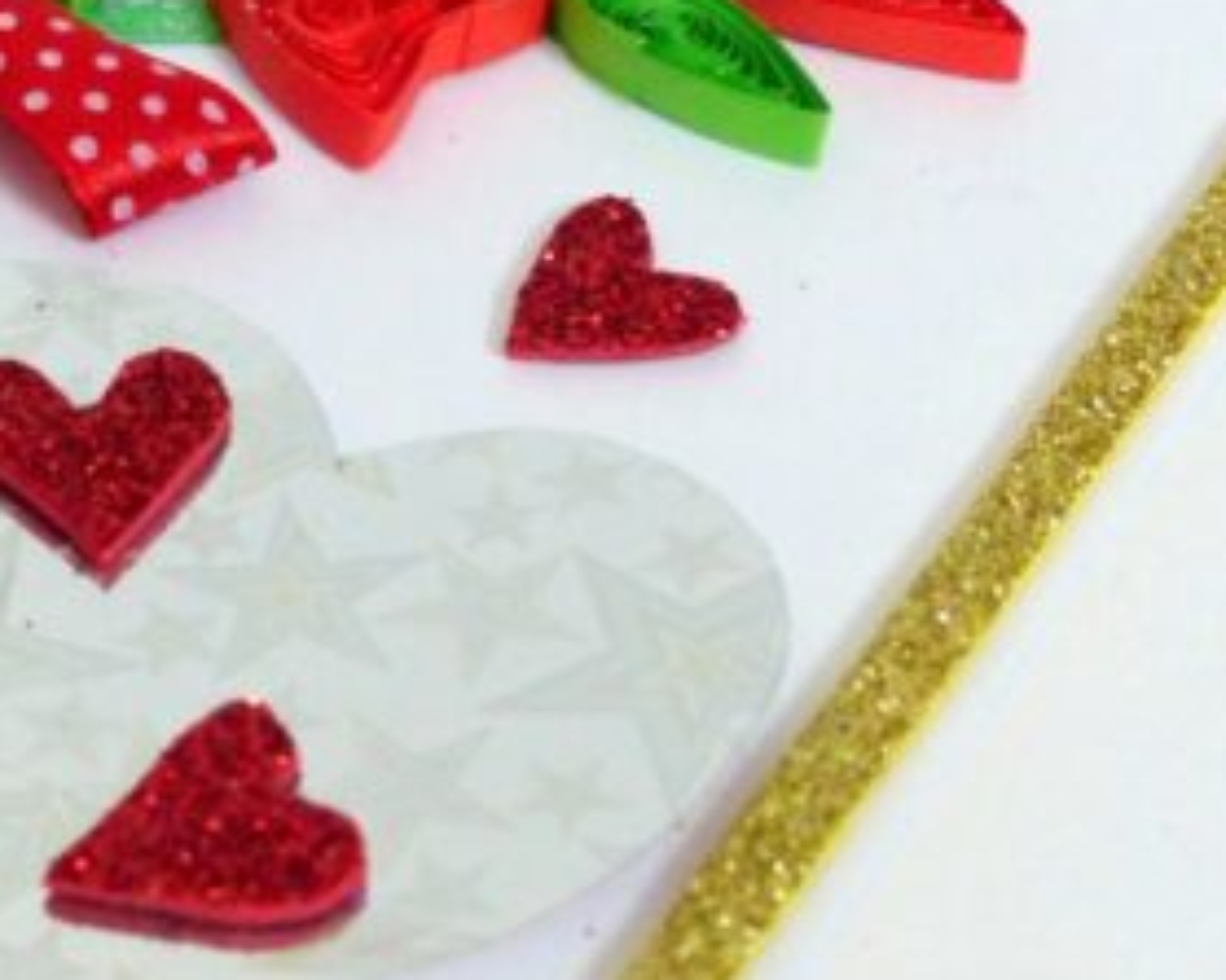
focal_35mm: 103
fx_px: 3736
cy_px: 119
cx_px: 44
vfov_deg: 14.8
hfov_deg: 18.2
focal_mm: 8.7
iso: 400
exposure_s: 1/20
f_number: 2.8
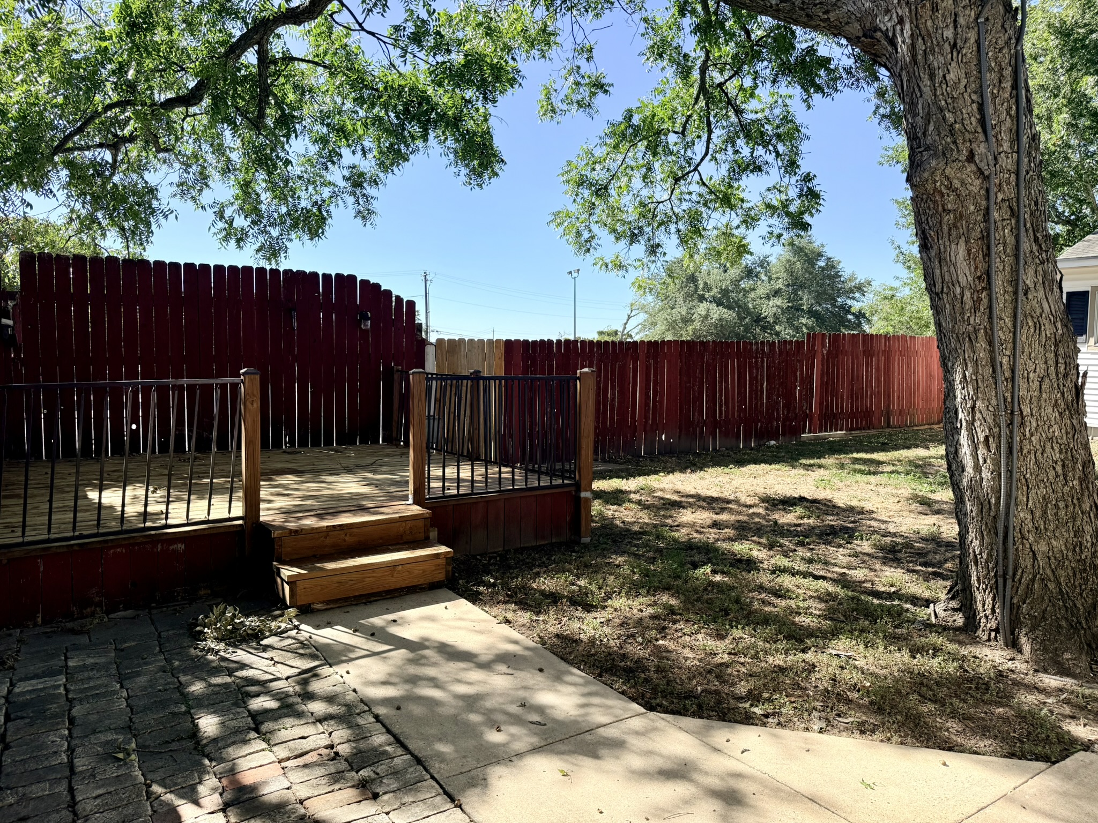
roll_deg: +0.0
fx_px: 761
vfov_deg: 56.8
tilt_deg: -3.4
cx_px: 549
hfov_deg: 71.6
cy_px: 412
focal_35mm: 24
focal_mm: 6.76
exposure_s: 1/2525
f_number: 1.78
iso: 100
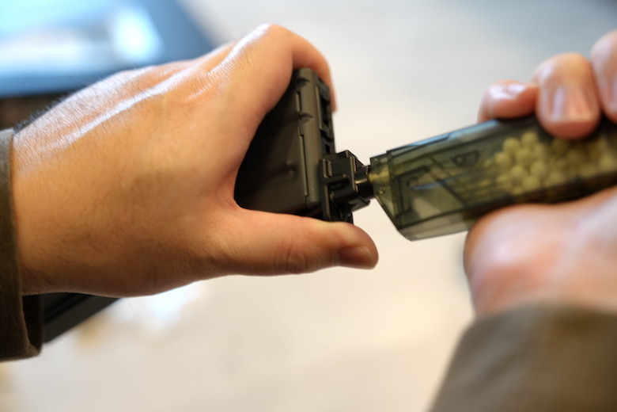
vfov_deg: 29.9
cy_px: 206
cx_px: 308
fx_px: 771
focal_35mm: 45
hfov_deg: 43.6
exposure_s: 1/8
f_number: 2.8
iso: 200
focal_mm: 45
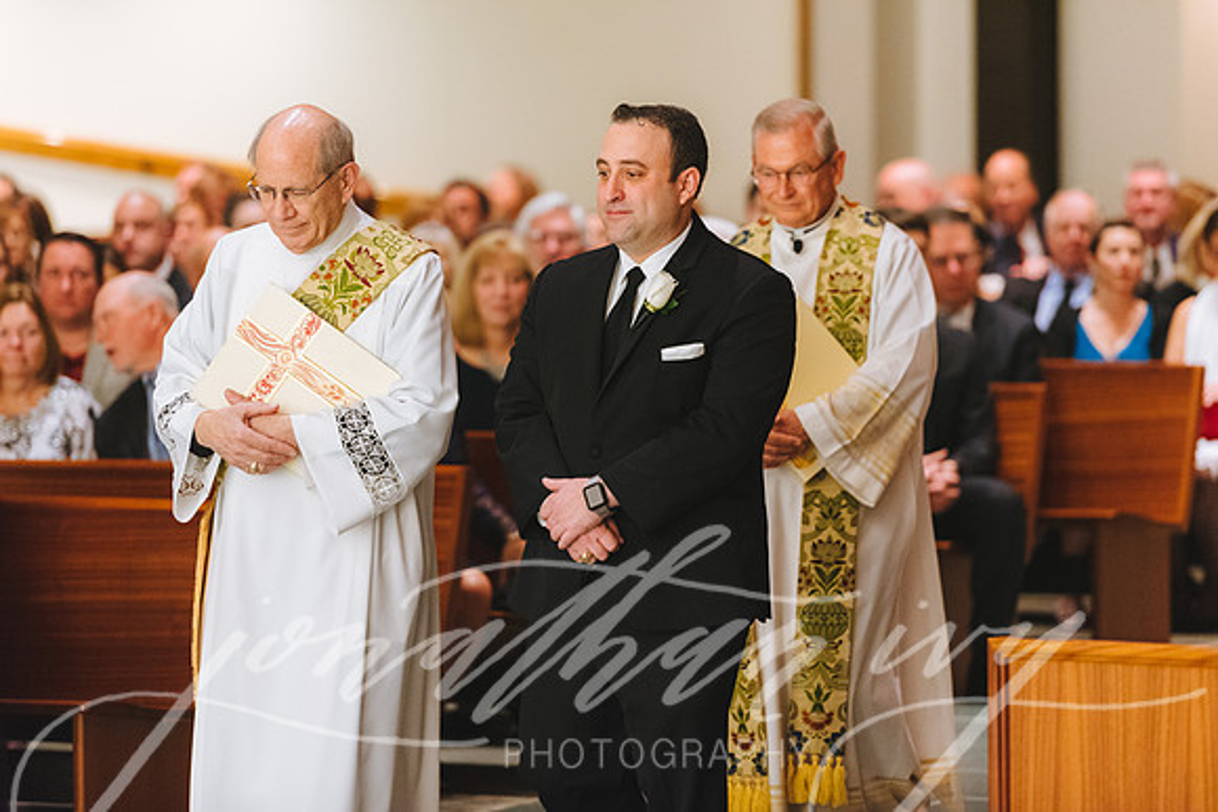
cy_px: 406
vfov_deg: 7.2
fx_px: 6430
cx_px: 609
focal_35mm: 190
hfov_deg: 10.8
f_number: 2.8
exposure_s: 1/100
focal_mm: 190
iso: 6400
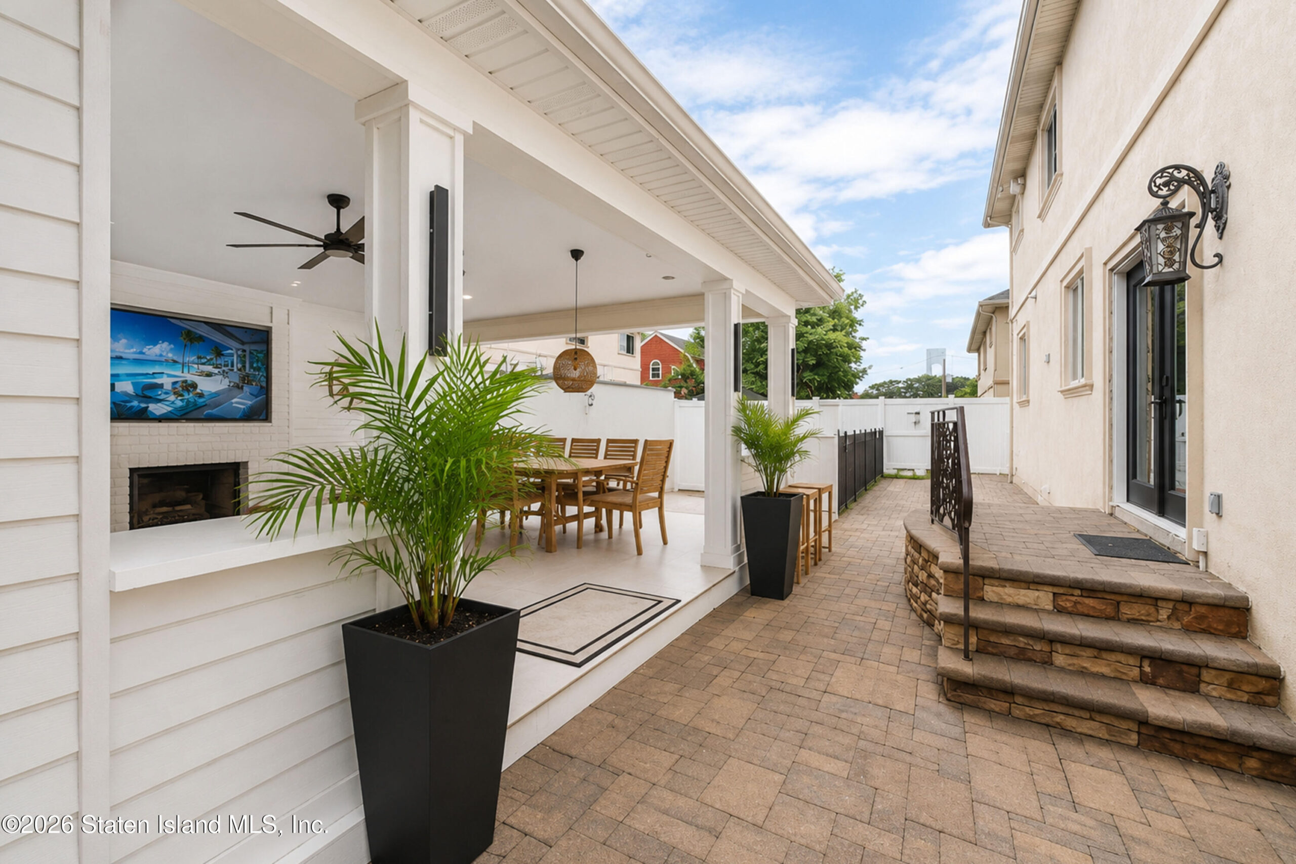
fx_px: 540
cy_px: 432
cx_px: 648
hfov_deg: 100.4
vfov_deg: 77.3
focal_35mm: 15
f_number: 10
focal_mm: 10
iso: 500
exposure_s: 1/100
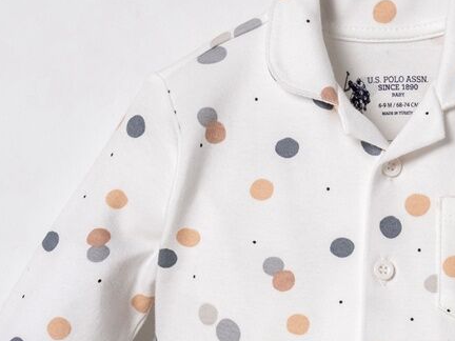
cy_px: 673
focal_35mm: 200
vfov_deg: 7.2
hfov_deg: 9.9
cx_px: 389
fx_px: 2629
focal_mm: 50
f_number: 9
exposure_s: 1/125
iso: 250
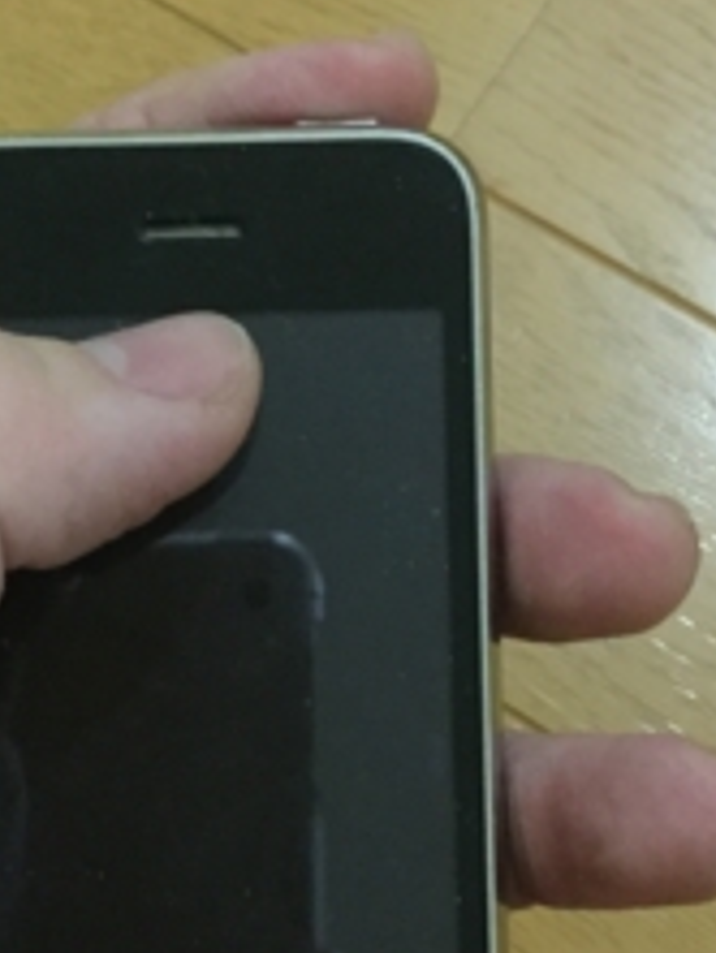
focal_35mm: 70
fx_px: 1929
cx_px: 252
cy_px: 586
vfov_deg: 27.7
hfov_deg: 21.0
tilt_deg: -74.2
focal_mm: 3.3
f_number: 2.4
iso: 400
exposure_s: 1/15
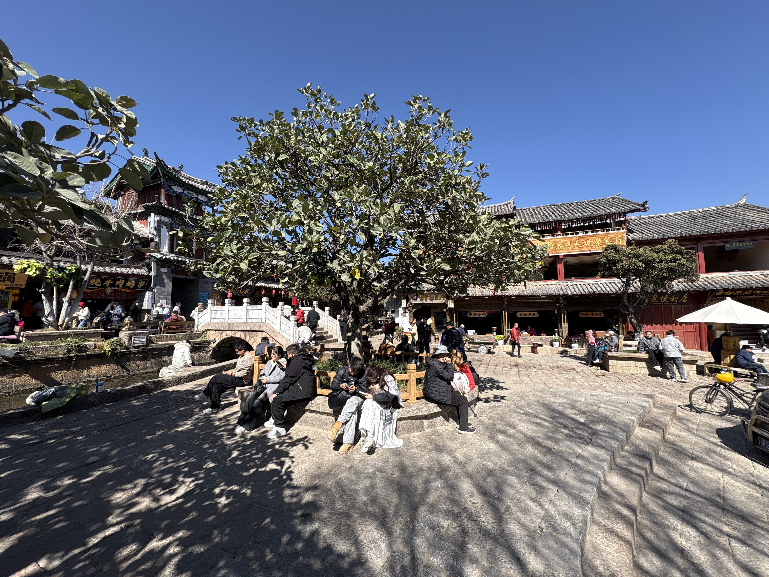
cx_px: 384
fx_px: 311
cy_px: 288
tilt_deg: +5.1
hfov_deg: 102.1
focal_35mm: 14
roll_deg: +0.4
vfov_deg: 85.7
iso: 50
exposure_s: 1/1178
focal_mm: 2.22
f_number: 2.2
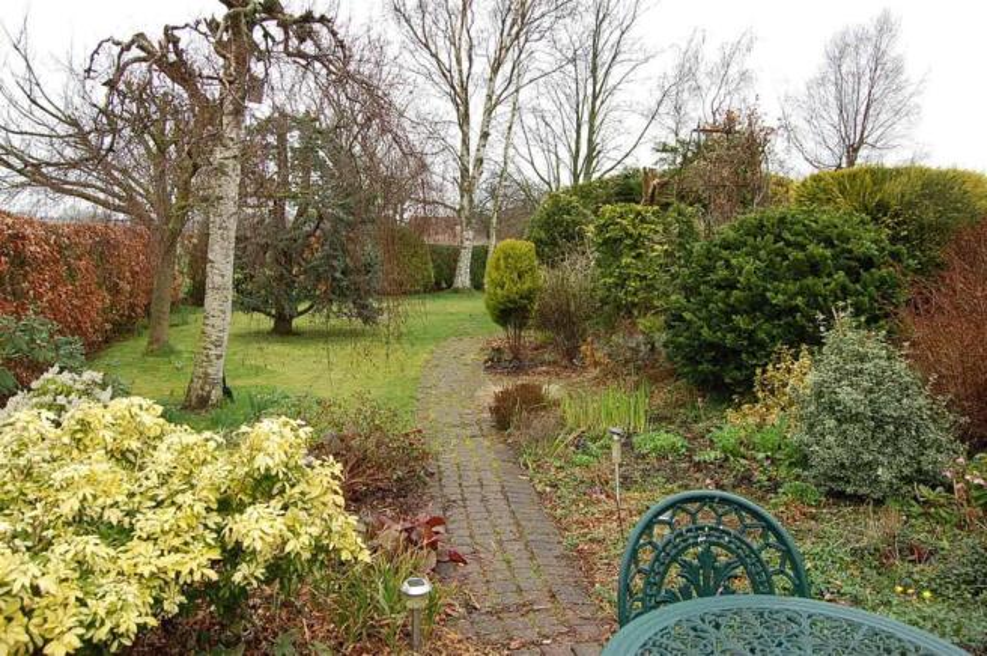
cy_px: 328
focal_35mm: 27
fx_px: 739
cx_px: 494
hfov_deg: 67.4
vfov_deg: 47.8
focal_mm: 18
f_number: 5.6
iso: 200
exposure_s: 1/125
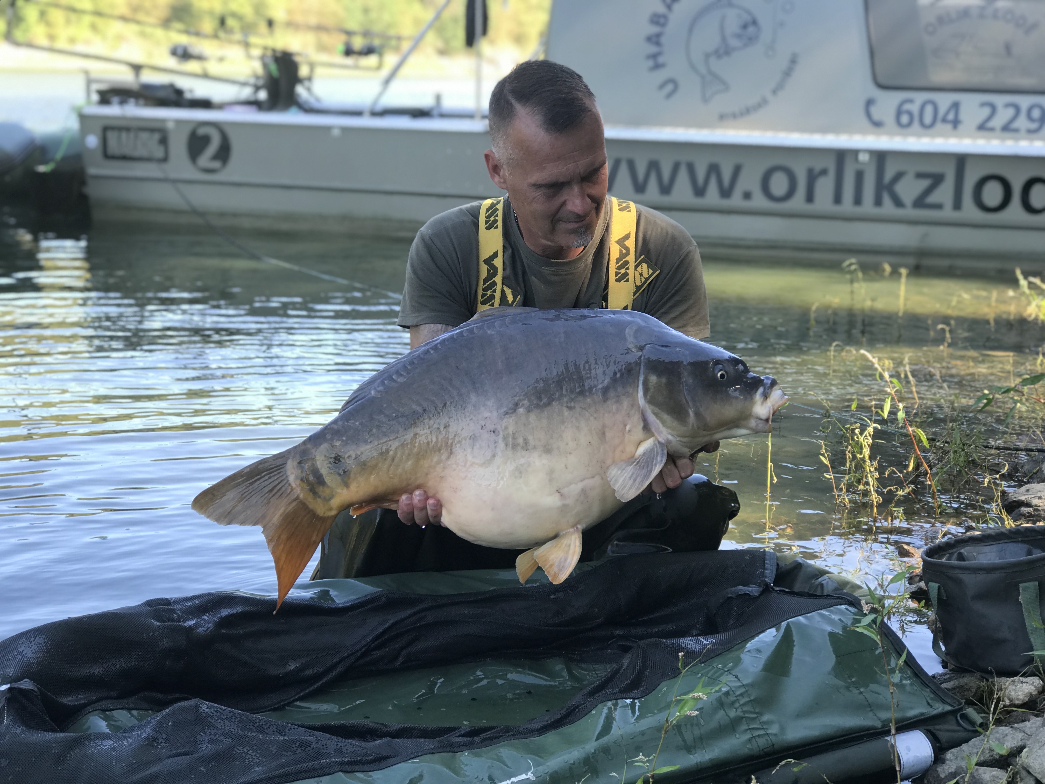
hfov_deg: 33.8
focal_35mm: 57
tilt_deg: -10.3
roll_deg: -1.9
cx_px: 522
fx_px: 1721
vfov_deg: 25.7
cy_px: 392
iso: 25
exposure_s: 1/100
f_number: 2.8
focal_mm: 6.6
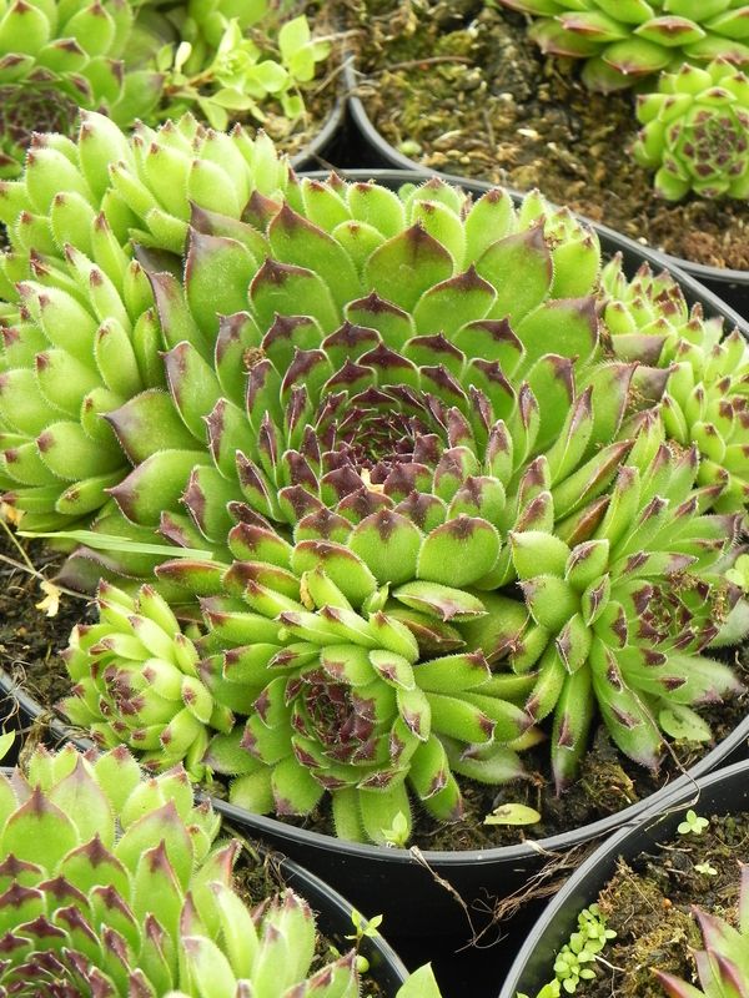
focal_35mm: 117
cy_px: 499
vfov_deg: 16.8
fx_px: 3375
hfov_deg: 12.7
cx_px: 374
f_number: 4.5
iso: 160
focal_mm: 20.8
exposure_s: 1/100
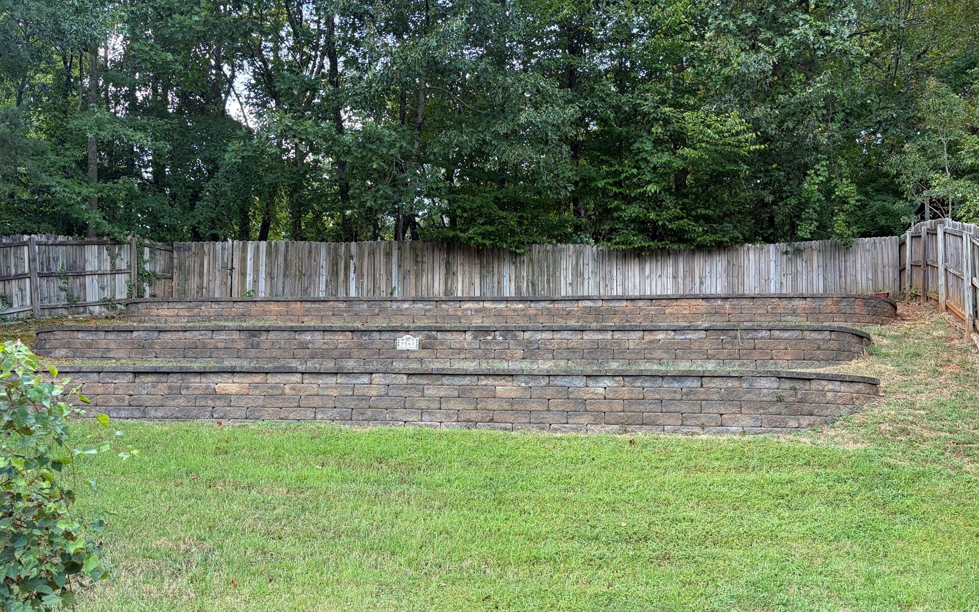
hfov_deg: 62.9
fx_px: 800
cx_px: 499
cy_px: 374
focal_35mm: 30
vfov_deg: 41.6
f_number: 1.6
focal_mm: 5.96
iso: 40
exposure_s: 1/195
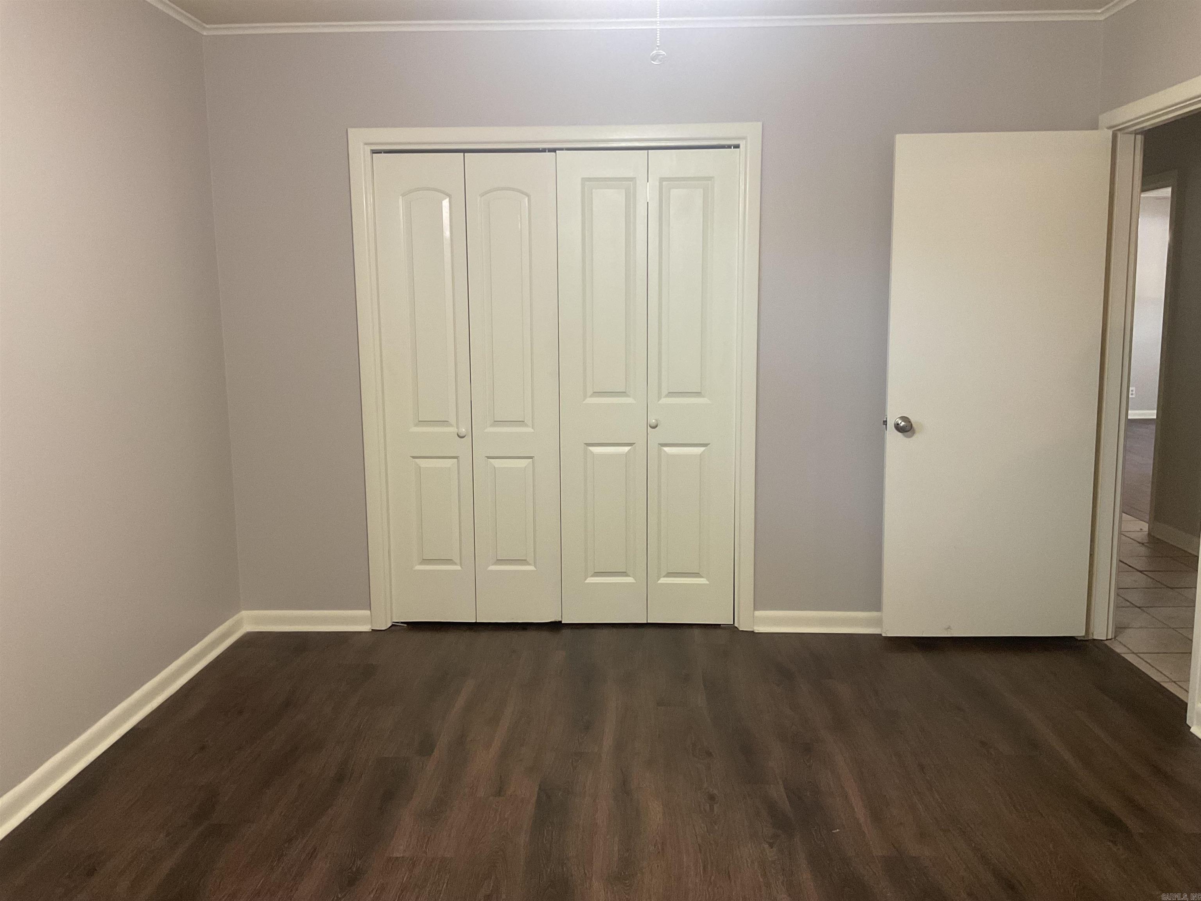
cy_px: 450
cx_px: 600
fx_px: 1006
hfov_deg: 61.7
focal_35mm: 29
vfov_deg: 48.2
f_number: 1.8
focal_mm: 3
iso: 125
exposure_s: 1/60
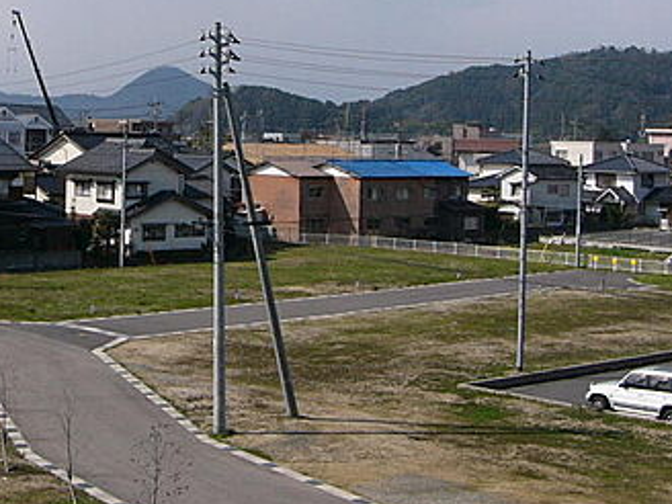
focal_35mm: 64
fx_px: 1242
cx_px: 104
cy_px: 170
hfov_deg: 29.4
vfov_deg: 22.8
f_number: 5.6
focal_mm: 4.6
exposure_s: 1/400
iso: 50
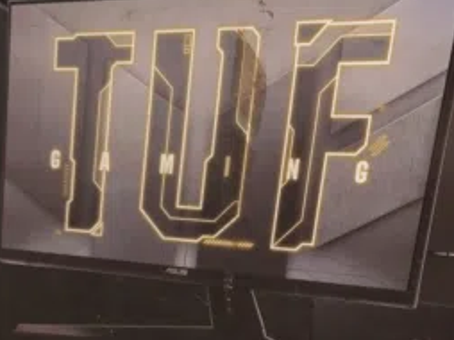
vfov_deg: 25.2
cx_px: 359
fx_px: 760
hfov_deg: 32.4
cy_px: 157
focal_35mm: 58
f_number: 1.8
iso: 2232
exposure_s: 1/25
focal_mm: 5.56
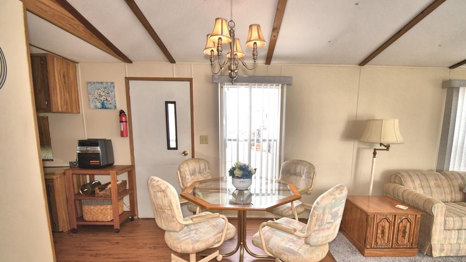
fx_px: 210
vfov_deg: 63.3
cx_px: 251
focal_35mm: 17
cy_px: 159
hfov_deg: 95.7
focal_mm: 10
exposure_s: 1/80
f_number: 4.5
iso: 100
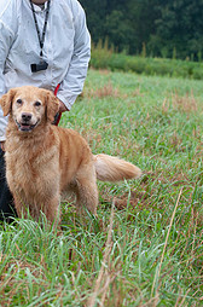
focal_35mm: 142
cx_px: 28
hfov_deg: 9.6
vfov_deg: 14.4
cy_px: 88
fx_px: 1208
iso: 800
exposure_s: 1/800
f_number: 5
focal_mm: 80
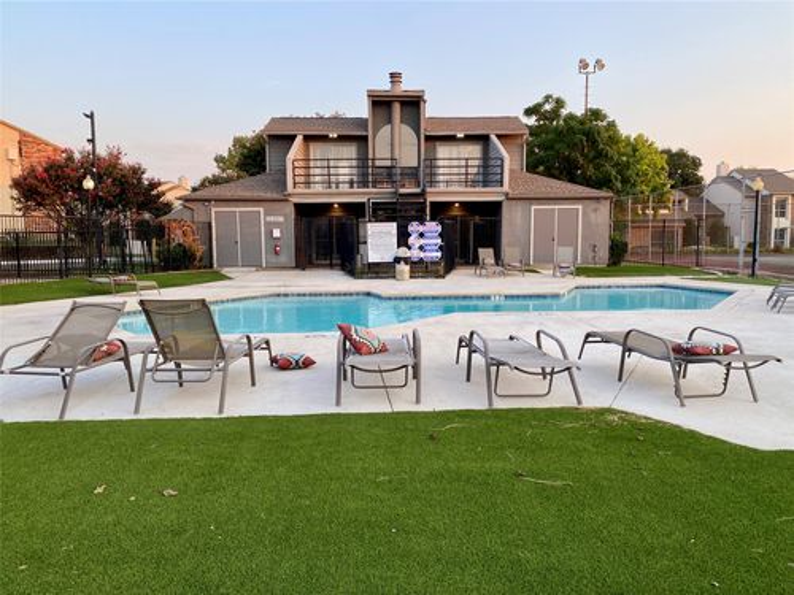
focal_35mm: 26
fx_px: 596
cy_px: 298
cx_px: 397
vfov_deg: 53.1
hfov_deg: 67.3
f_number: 1.8
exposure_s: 1/346
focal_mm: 4.25
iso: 32
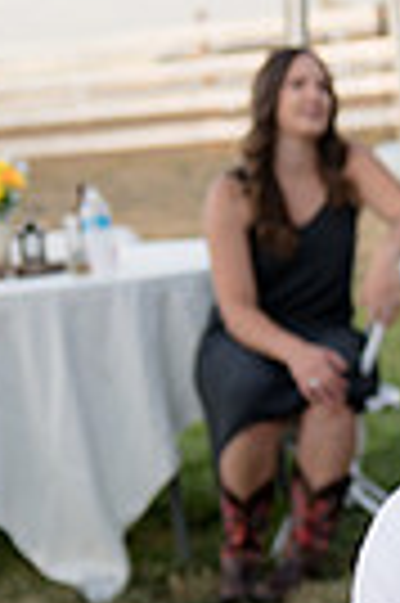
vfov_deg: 9.4
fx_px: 3659
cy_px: 562
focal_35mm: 219
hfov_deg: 6.2
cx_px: 499
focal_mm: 65
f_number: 4
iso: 400
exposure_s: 1/400
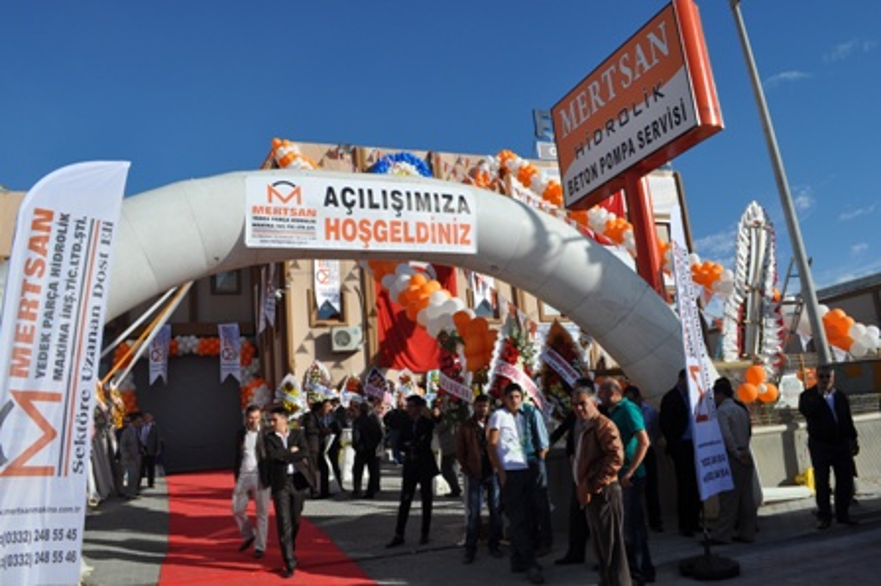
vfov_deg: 47.9
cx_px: 440
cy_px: 293
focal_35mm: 27
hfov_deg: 67.4
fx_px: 660
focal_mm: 18
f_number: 10
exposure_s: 1/400
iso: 200
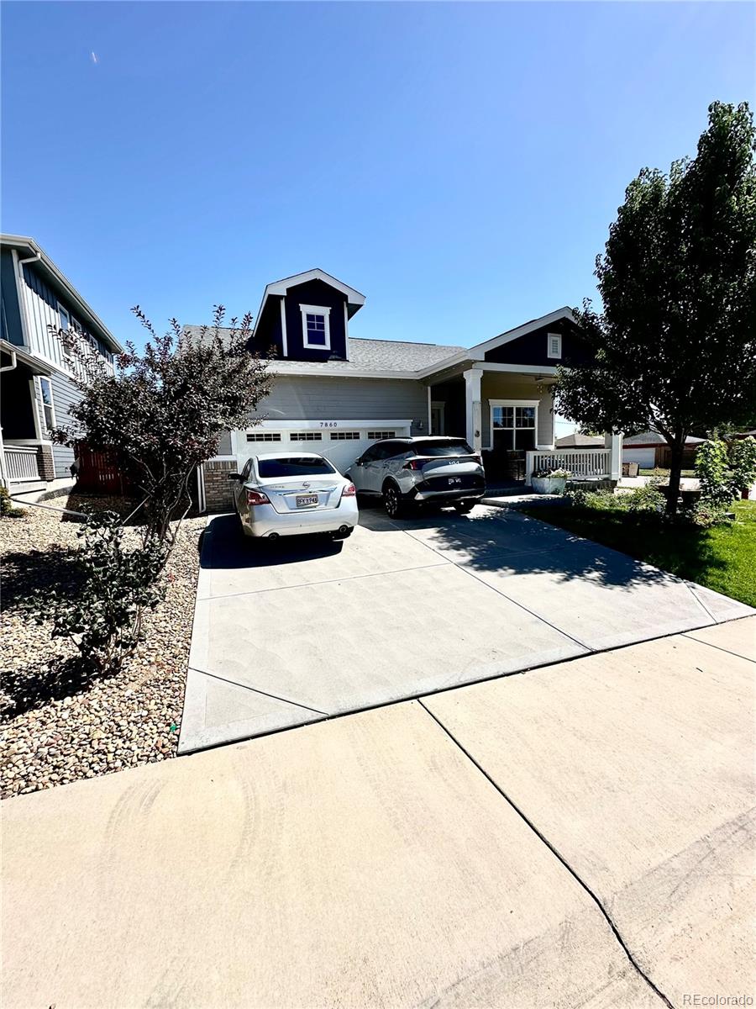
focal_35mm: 14
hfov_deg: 85.7
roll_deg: -0.8
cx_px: 378
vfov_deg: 102.1
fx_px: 408
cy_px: 504
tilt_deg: -6.0
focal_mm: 2.22
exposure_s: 1/2451
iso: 50
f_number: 2.2
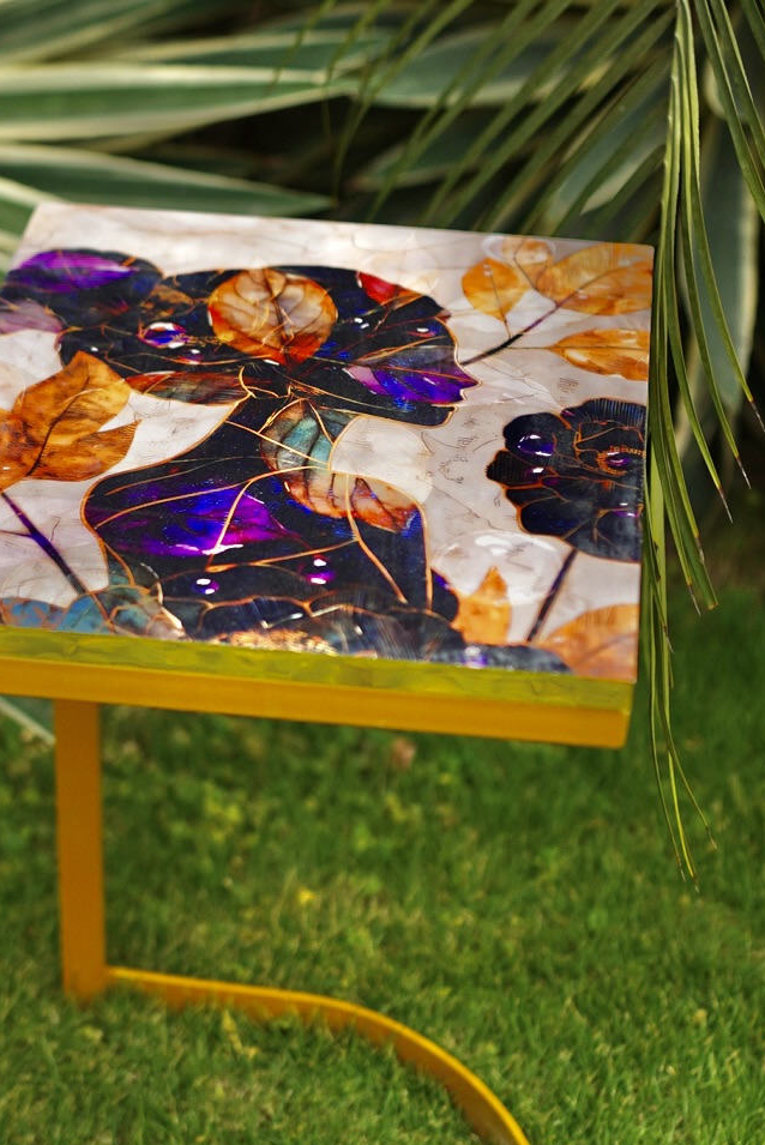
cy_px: 643
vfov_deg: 23.1
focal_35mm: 88
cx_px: 219
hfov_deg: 15.5
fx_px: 2801
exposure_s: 1/160
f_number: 1.8
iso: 100
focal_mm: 35
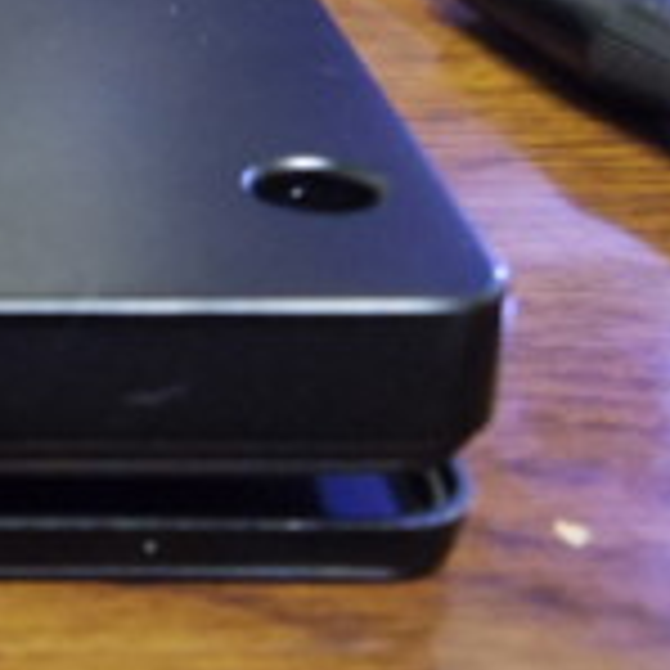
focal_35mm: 83
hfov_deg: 19.4
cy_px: 391
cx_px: -184
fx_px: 1818
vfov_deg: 20.9
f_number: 3.2
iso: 3200
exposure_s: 1/10
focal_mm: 6.7
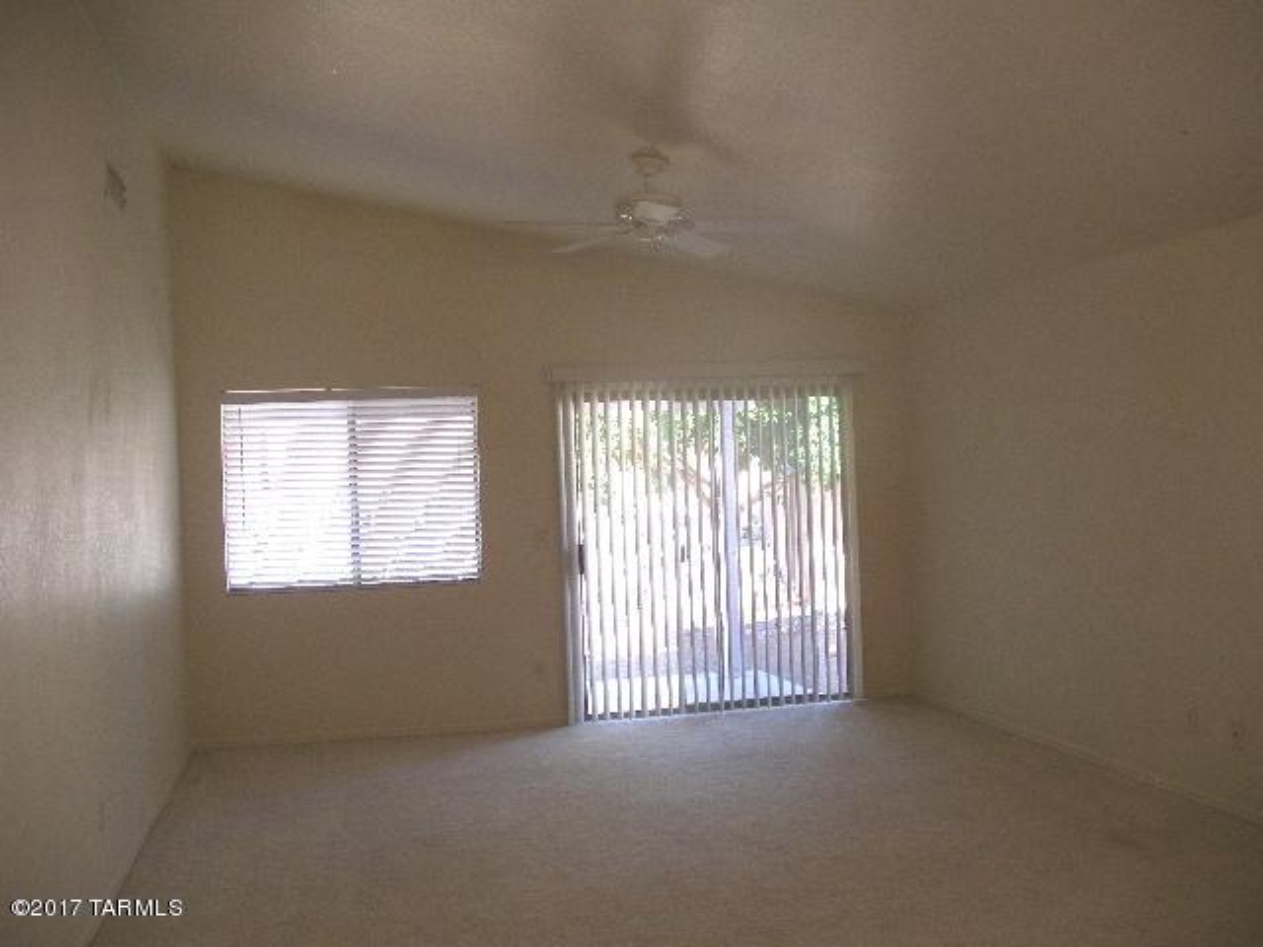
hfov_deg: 50.1
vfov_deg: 38.7
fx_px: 1350
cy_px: 474
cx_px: 632
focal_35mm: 37
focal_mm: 7.8
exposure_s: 1/125
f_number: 2.8
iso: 200
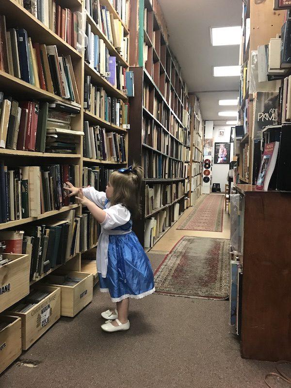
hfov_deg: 49.7
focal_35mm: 28
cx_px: 146
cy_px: 194
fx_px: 314
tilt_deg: -3.1
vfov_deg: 63.4
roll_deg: -1.2
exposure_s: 1/15
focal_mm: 3.99
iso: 64
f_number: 1.8
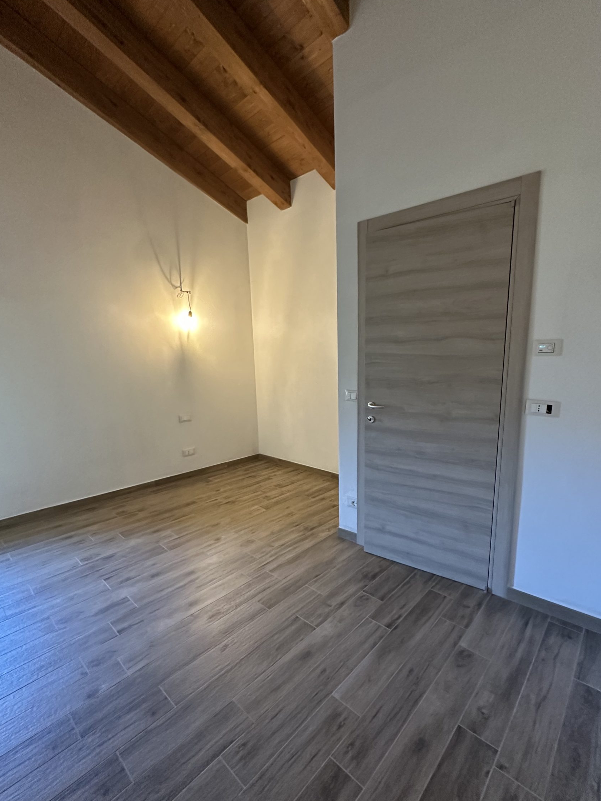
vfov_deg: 94.4
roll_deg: +0.3
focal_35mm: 16
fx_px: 370
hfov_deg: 78.0
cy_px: 419
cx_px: 325
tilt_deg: -9.3
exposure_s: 1/50
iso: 400
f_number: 2.2
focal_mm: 2.22
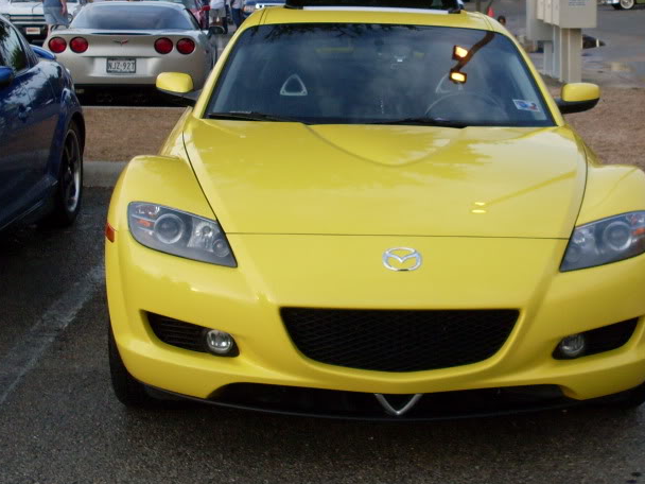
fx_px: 1193
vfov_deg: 22.7
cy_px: 129
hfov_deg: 30.1
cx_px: 416
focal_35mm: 64
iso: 80
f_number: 2.8
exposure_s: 1/180
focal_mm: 6.3
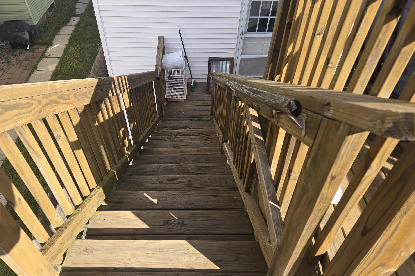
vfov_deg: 47.8
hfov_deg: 67.2
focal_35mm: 27
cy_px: 122
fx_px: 311
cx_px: 188
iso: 25
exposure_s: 1/682
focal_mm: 5.4
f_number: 1.8
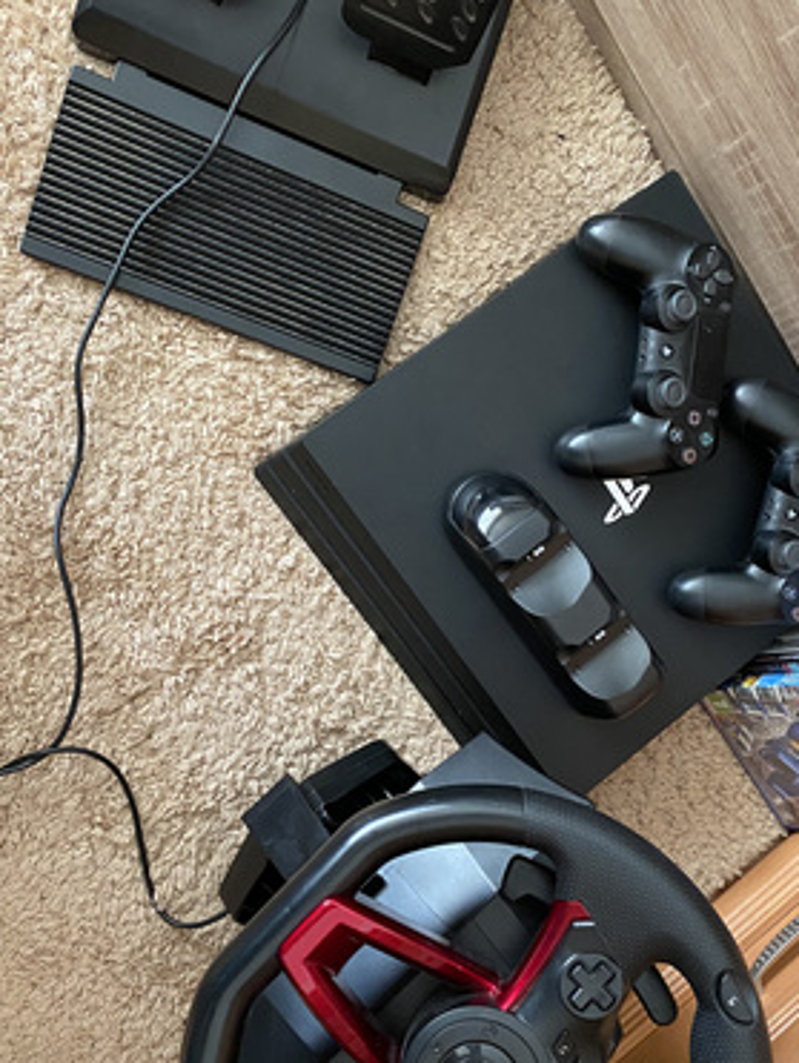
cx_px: 485
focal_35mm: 35
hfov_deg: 40.6
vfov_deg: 52.5
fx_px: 1075
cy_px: 590
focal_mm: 4.25
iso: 500
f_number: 1.8
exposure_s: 1/51
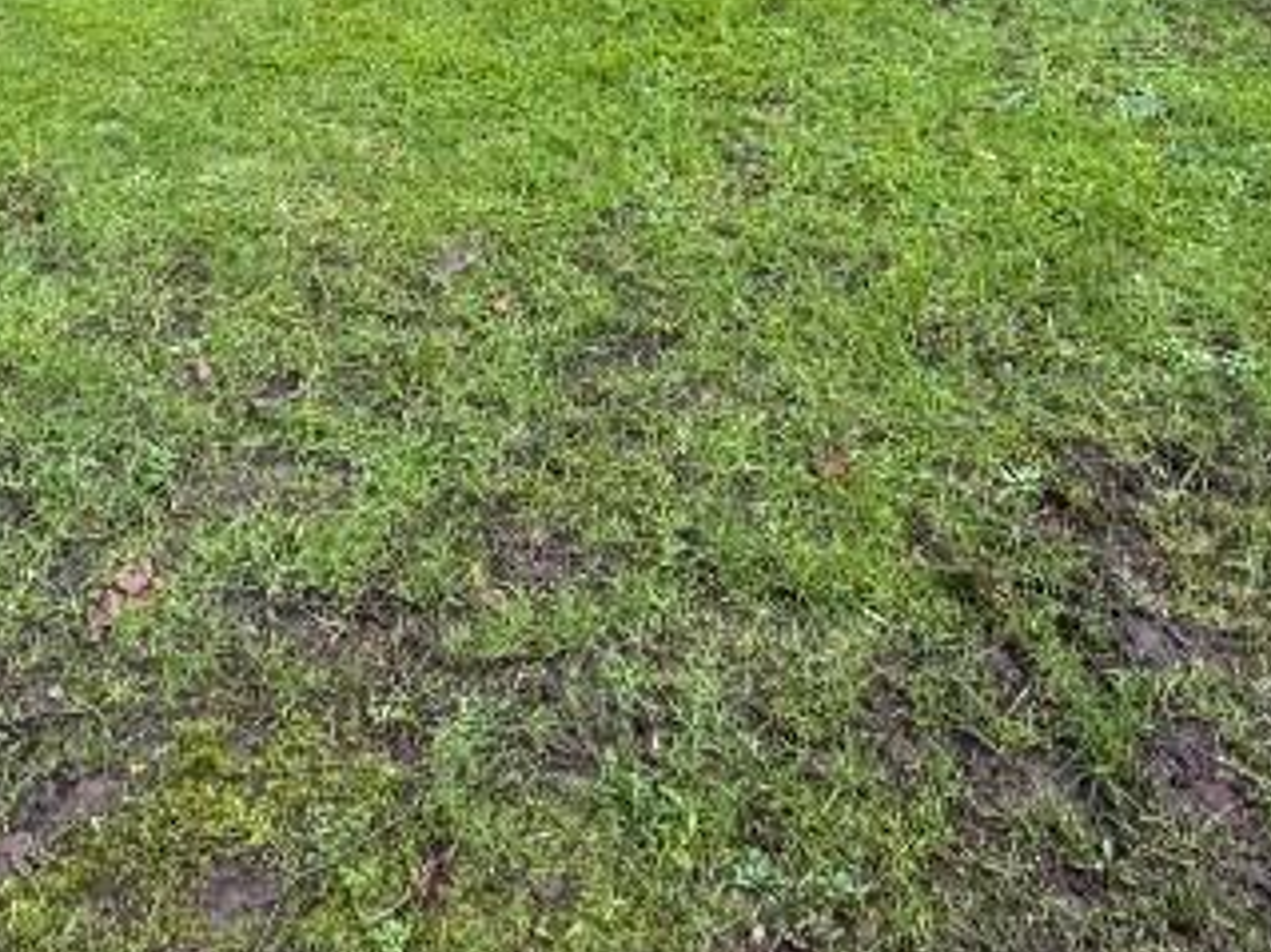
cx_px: 466
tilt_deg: -14.8
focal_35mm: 45
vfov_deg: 26.1
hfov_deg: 41.7
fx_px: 1652
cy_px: -366
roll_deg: +4.1
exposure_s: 1/130
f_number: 2.2
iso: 40
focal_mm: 2.22
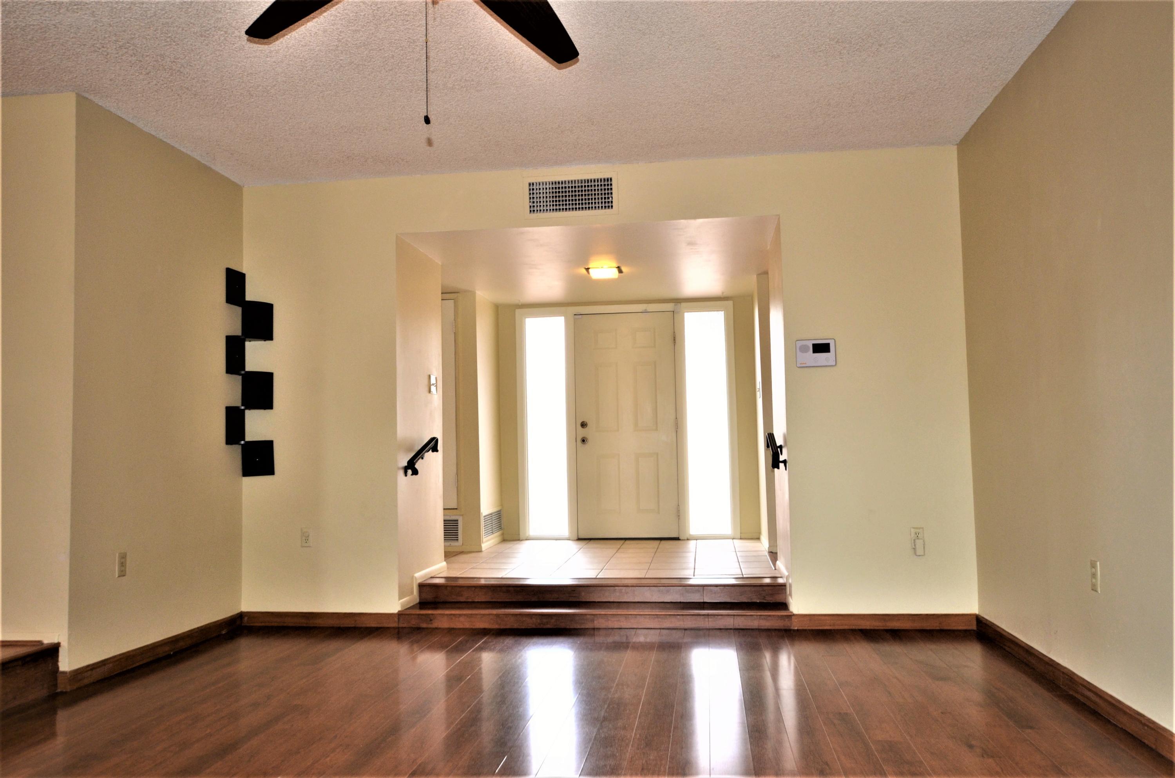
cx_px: 588
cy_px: 389
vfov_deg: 47.7
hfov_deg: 67.5
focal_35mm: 27
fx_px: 879
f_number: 5.6
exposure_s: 1/60
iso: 450
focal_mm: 18
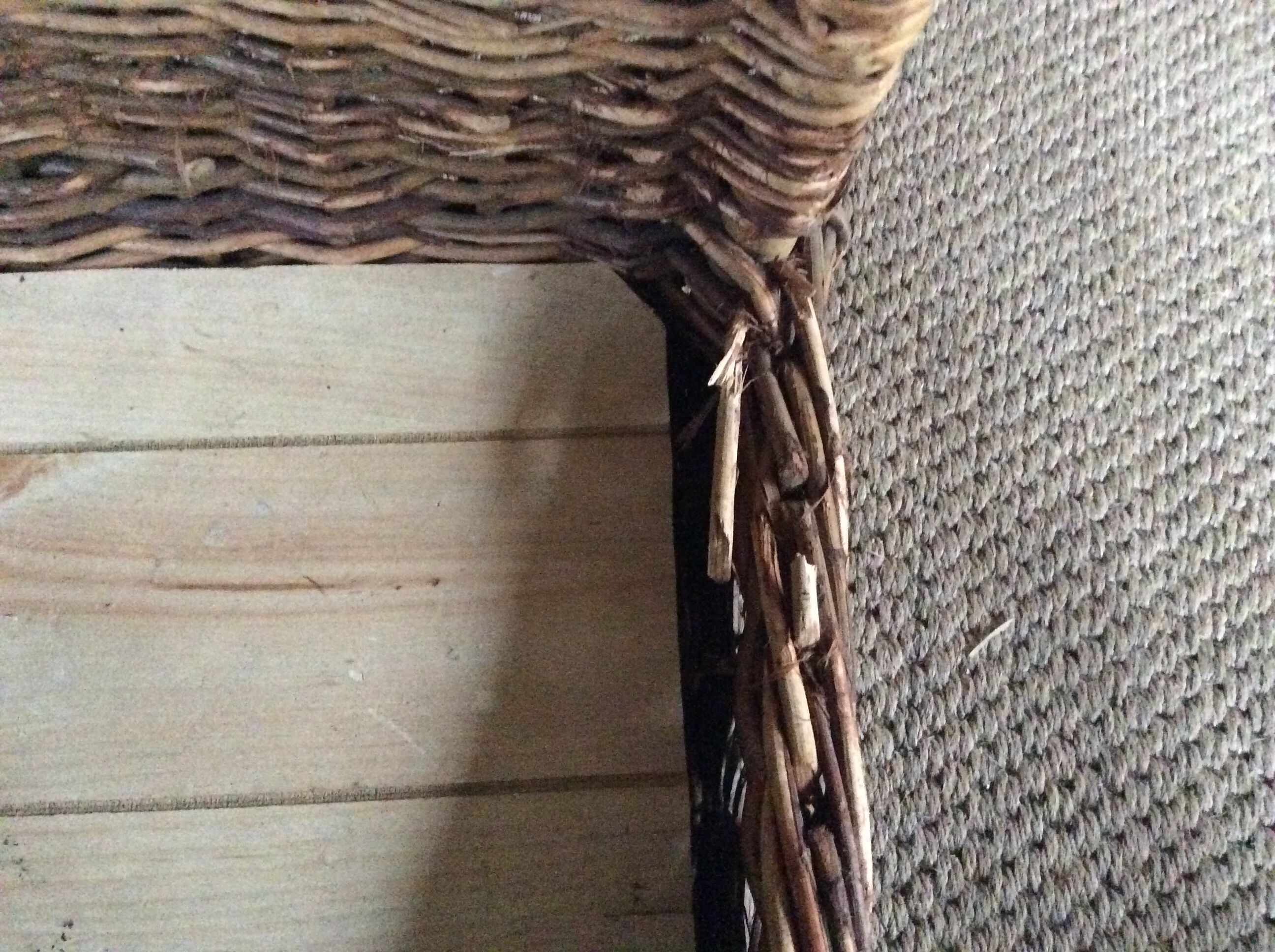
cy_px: 476
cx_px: 638
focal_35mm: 32
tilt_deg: -68.9
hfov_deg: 56.9
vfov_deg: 44.1
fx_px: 1177
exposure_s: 1/17
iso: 800
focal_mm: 3.3
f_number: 2.4
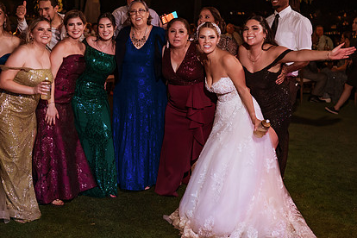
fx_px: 486
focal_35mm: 49
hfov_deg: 40.1
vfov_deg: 27.4
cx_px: 133
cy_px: 87
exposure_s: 1/320
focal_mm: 35
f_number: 1.8
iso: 2000
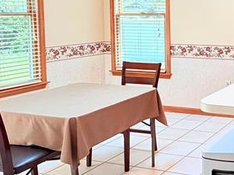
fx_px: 338
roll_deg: +0.0
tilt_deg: -2.9
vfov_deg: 28.4
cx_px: 285
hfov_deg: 31.6
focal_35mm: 50
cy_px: 33
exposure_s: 1/120
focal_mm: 2.22
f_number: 2.2
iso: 250
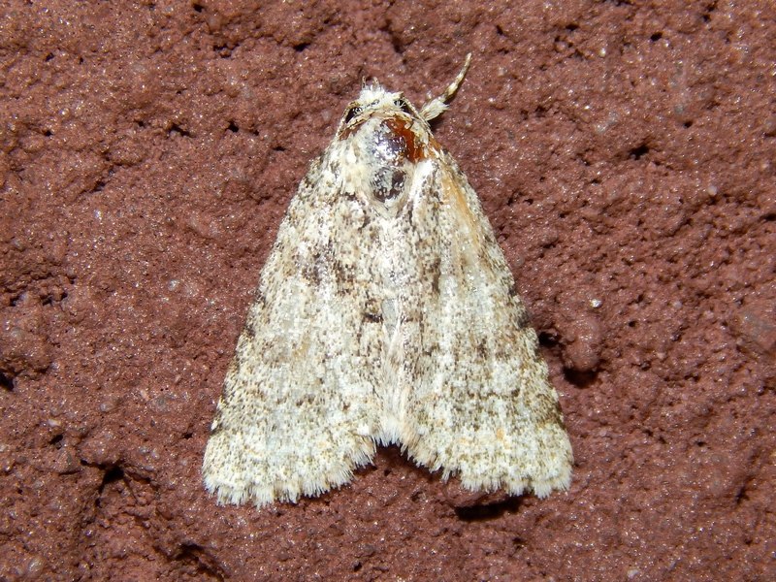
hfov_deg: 12.2
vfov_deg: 9.2
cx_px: 388
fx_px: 3632
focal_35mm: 162
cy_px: 291
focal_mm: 28.7
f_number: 10.1
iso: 125
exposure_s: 1/30
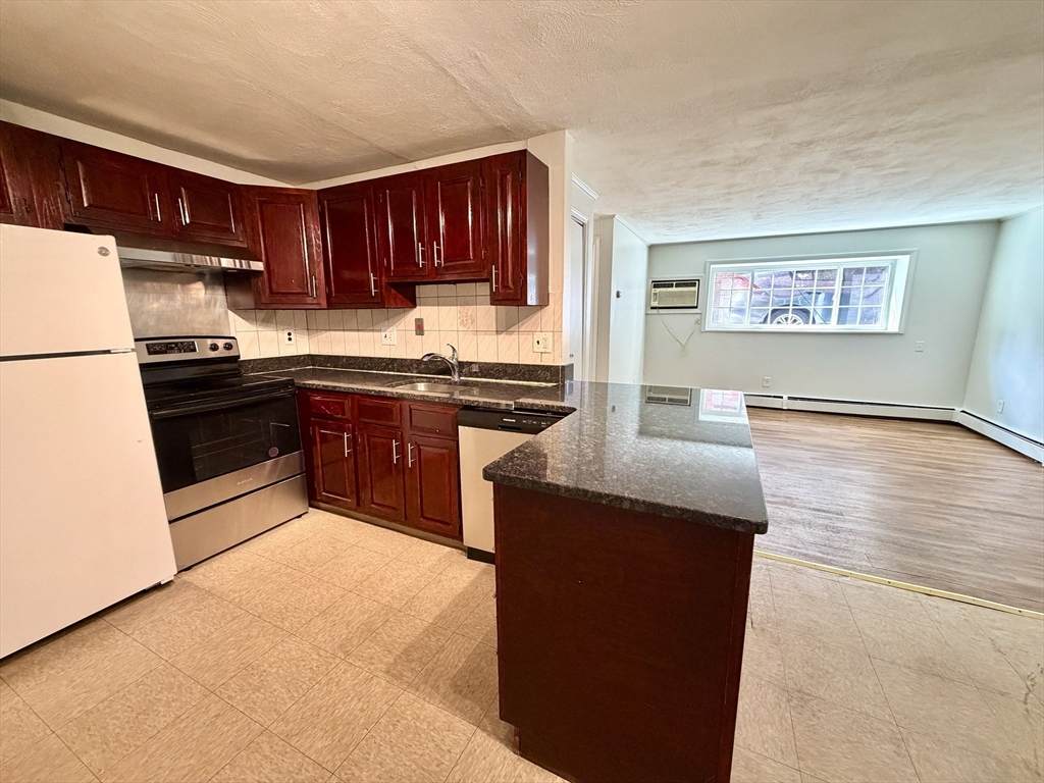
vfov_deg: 85.7
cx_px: 522
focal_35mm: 14
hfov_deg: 102.1
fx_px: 422
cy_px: 392
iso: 320
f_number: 2.2
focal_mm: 2.22
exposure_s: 1/120
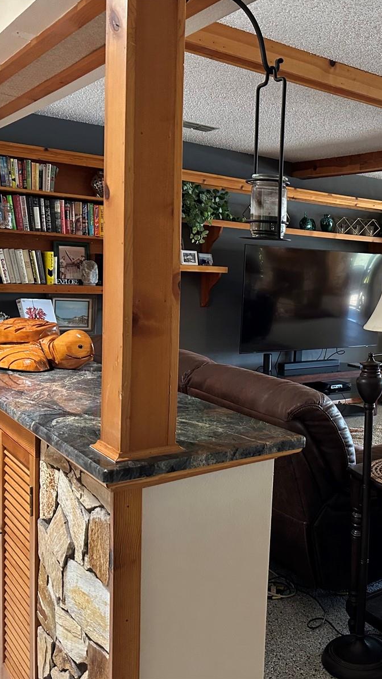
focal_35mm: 35
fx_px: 630
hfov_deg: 32.1
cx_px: 341
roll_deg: -3.5
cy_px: 339
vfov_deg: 56.6
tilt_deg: -5.9
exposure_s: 1/60
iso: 500
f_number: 1.78
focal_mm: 6.86
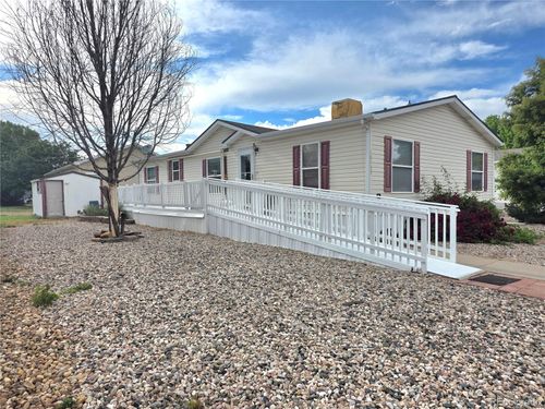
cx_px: 272
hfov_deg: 73.9
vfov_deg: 58.9
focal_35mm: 23
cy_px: 204
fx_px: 362
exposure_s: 1/10000
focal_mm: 6.25
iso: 80
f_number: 1.7
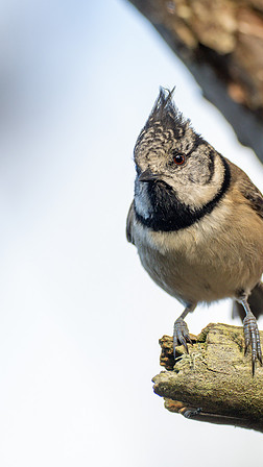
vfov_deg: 2.5
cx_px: 168
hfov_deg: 1.4
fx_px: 10873
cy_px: 234
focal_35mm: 877
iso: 320
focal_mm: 300
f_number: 4
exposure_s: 1/500
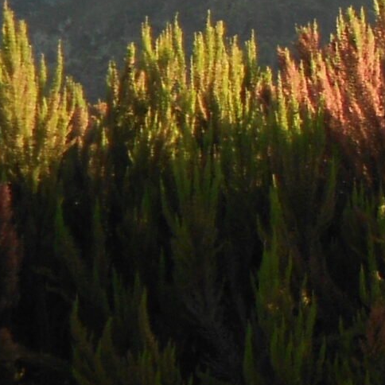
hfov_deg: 6.4
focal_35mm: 262
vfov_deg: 6.7
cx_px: 947
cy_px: 79
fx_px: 3297
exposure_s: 1/80
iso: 80
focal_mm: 10
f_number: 4.9
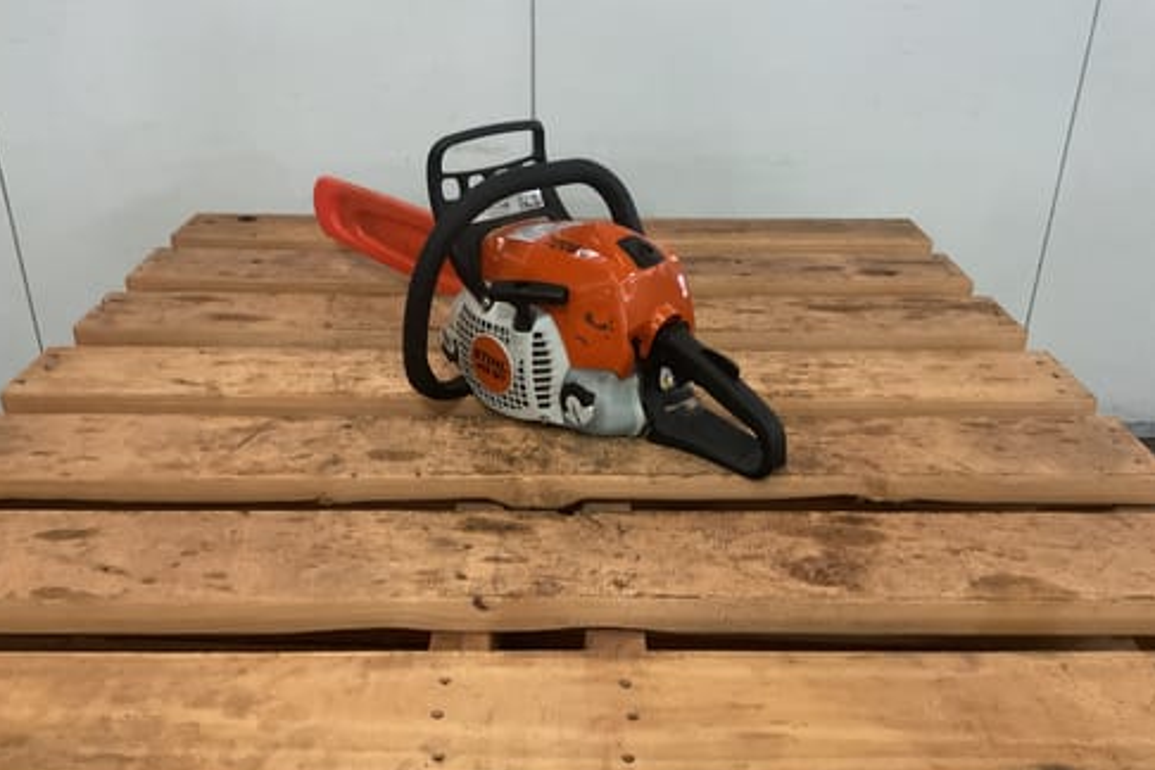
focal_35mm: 31
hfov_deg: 60.3
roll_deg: -0.5
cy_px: 405
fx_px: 995
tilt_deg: -28.3
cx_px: 566
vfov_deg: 42.3
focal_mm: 3
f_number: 1.8
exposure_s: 1/30
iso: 320
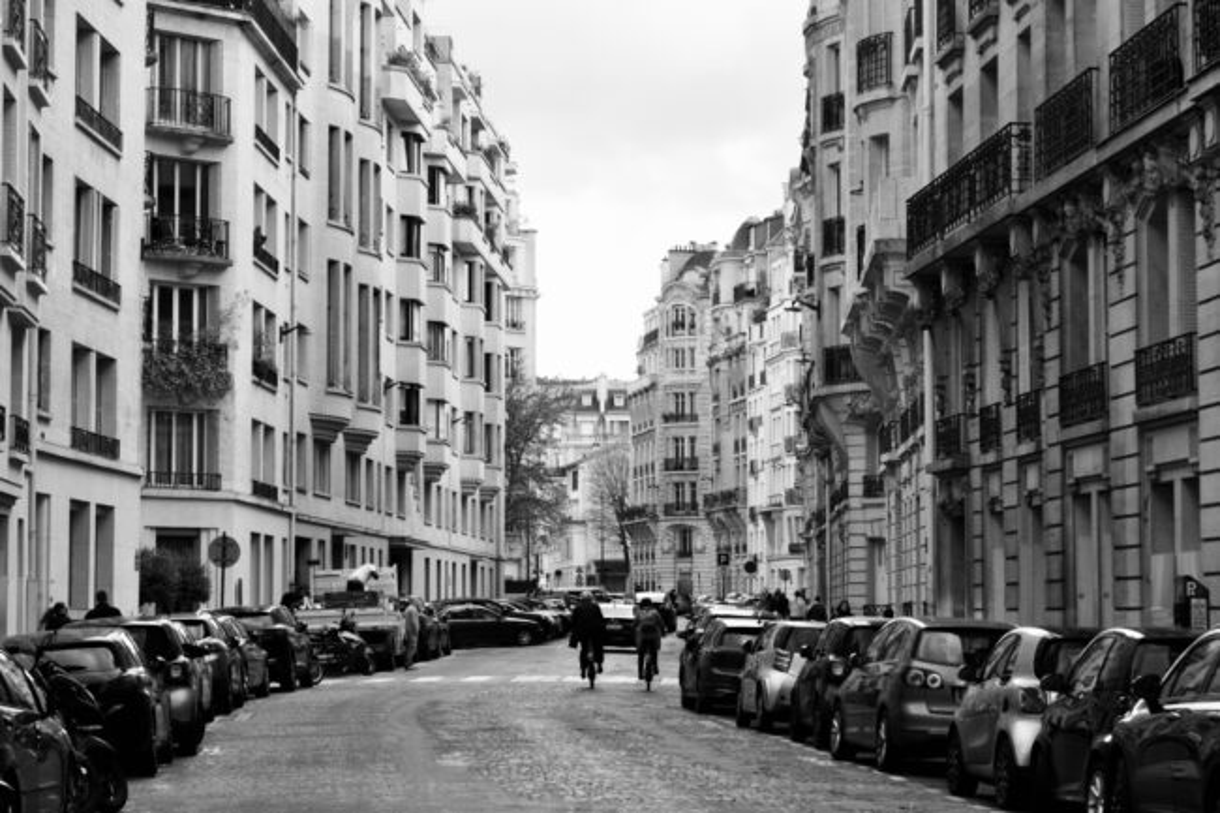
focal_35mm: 94
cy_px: 406
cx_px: 610
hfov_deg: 21.7
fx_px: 3185
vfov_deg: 14.5
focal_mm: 62.4
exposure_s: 1/500
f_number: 8
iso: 1600
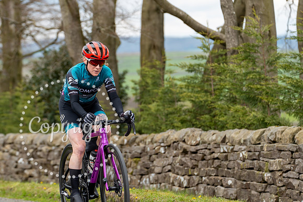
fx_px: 1507
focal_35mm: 179
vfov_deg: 7.7
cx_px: 115
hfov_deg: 11.5
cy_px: 75
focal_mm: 142
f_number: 4
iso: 200
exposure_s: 1/640
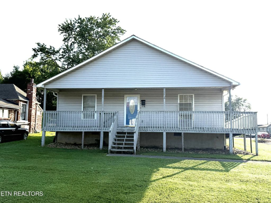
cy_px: 102
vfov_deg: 45.4
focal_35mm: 31
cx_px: 136
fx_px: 243
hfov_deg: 58.4
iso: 100
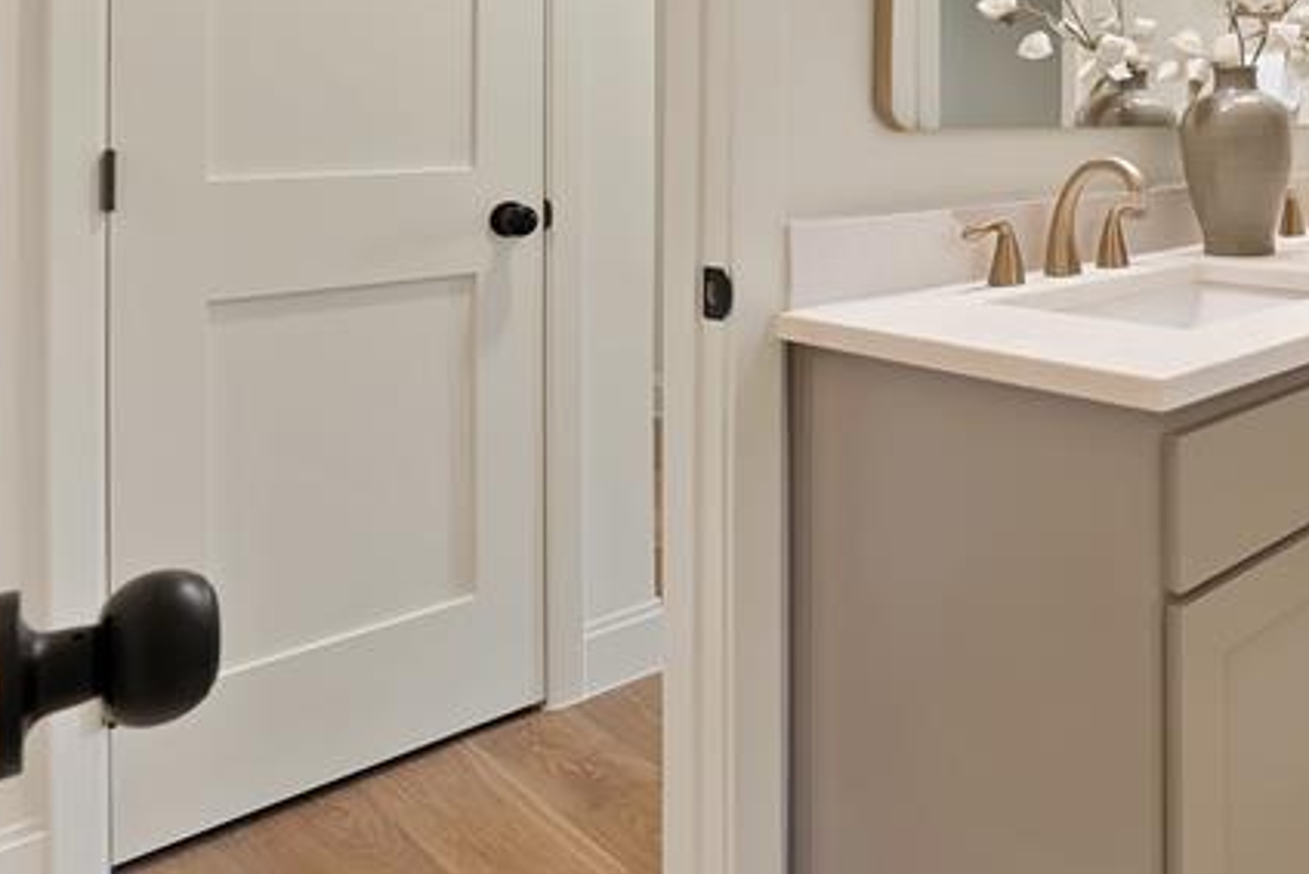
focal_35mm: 29
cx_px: 1238
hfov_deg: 53.4
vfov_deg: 41.7
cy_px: 103
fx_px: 1055
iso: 640
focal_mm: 12
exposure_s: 1/4
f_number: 9
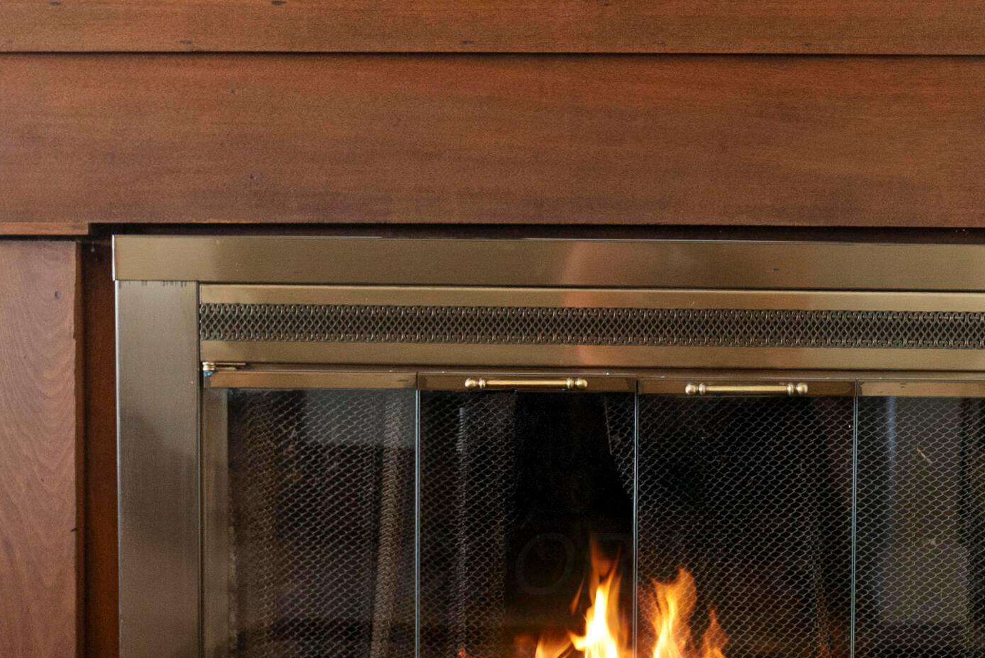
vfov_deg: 15.2
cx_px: 612
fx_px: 2436
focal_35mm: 89
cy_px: 564
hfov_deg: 22.8
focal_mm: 41
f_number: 3.2
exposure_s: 1/60
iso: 800
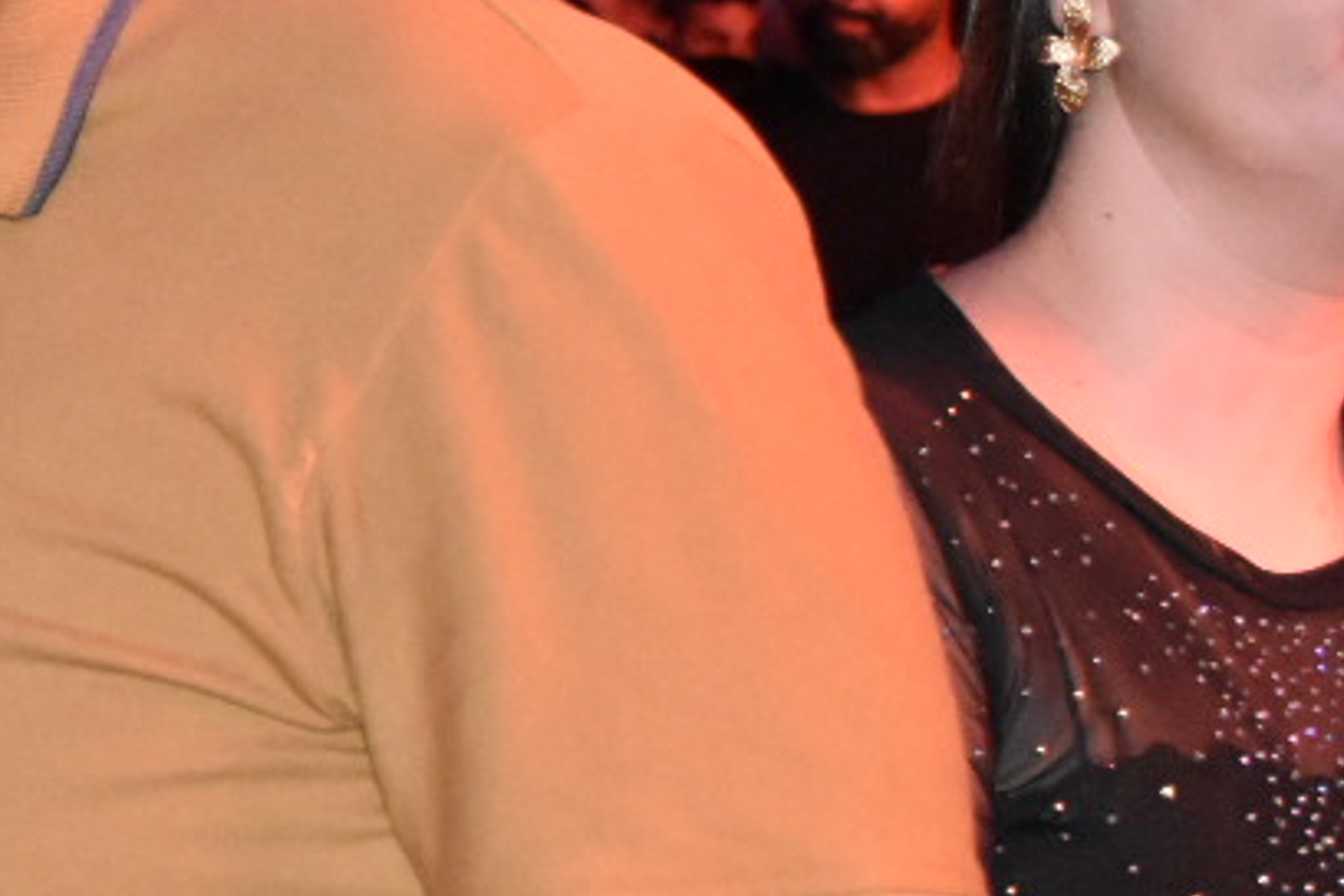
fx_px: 5338
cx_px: -1011
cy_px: 471
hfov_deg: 13.1
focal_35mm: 143
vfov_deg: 9.6
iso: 4000
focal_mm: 24
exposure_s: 1/100
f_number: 4.5
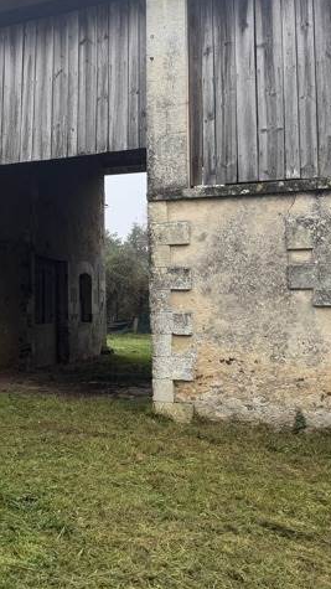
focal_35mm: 44
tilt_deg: +5.4
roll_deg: -1.3
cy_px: 249
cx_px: -81
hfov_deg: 24.2
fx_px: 687
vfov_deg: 46.3
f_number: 1.78
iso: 80
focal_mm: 6.76
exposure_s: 1/796
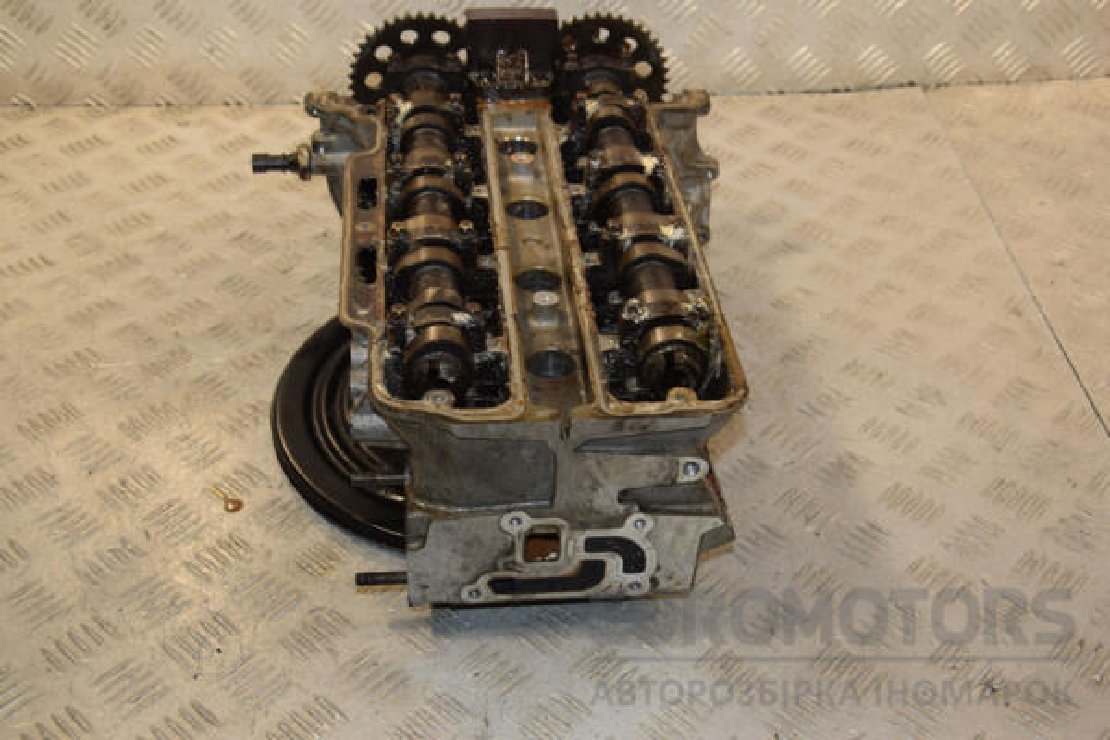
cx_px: 555
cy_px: 370
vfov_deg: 29.9
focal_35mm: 45
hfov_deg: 43.6
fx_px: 1387
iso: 800
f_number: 6.3
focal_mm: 30
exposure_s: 1/200
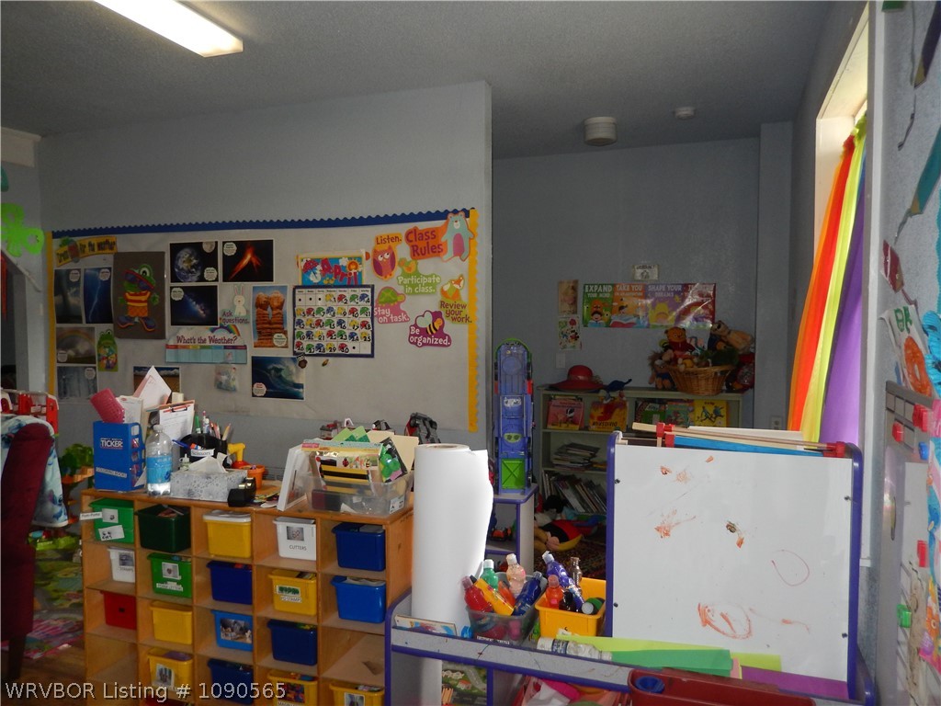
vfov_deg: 54.9
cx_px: 470
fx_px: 680
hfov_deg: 69.4
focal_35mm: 25
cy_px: 353
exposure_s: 1/30
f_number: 3.4
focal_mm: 4.5
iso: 200
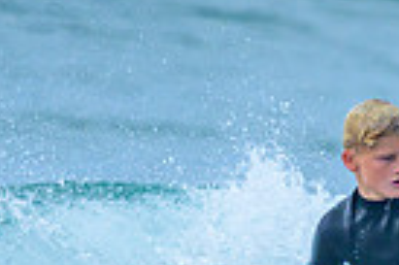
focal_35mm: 4548
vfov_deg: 0.3
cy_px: 328
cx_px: 131
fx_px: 50347
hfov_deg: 0.5
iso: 400
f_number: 6.3
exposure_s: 1/3200
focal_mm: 800
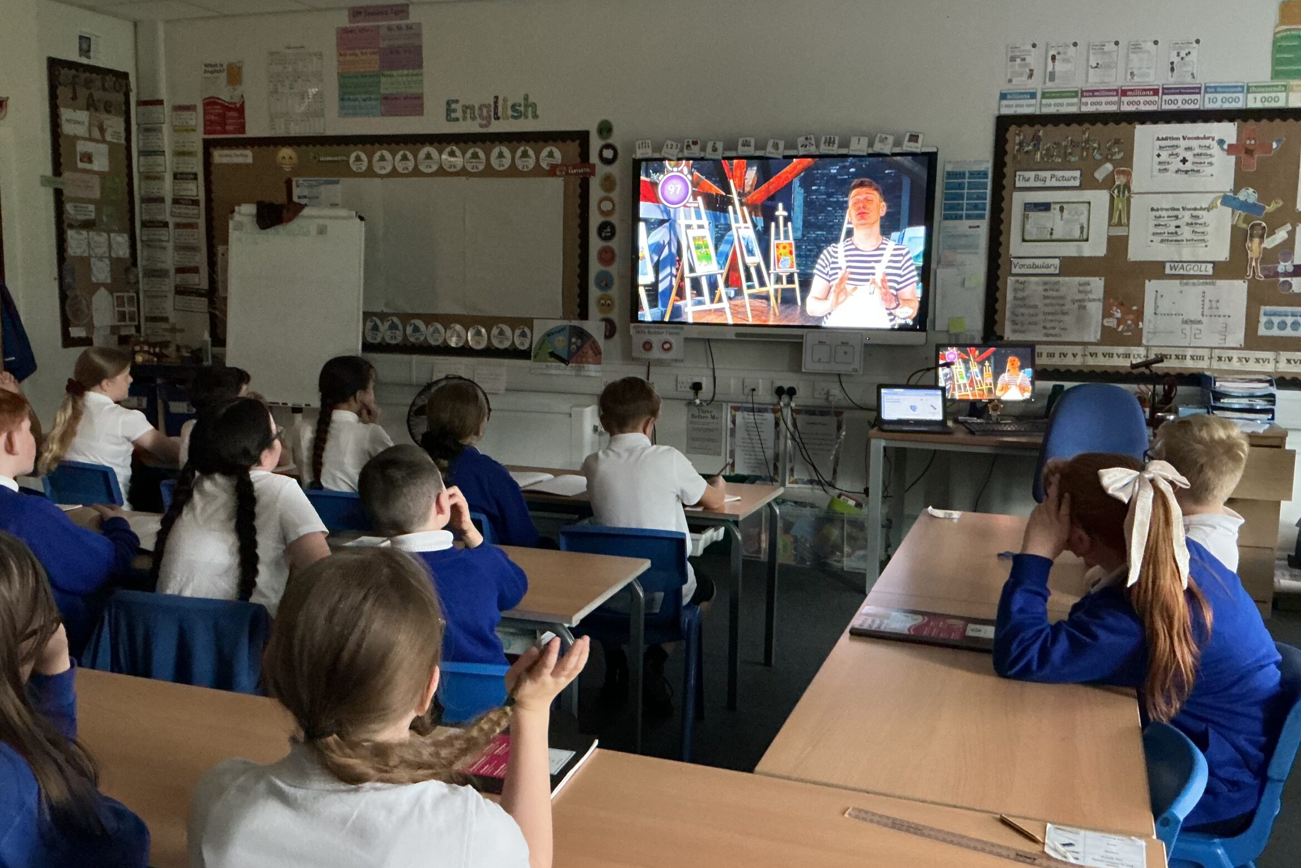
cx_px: 632
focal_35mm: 33
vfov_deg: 40.0
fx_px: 1192
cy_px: 437
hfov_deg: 57.2
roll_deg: -0.9
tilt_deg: -9.3
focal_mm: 3
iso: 500
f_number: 1.8
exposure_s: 1/30
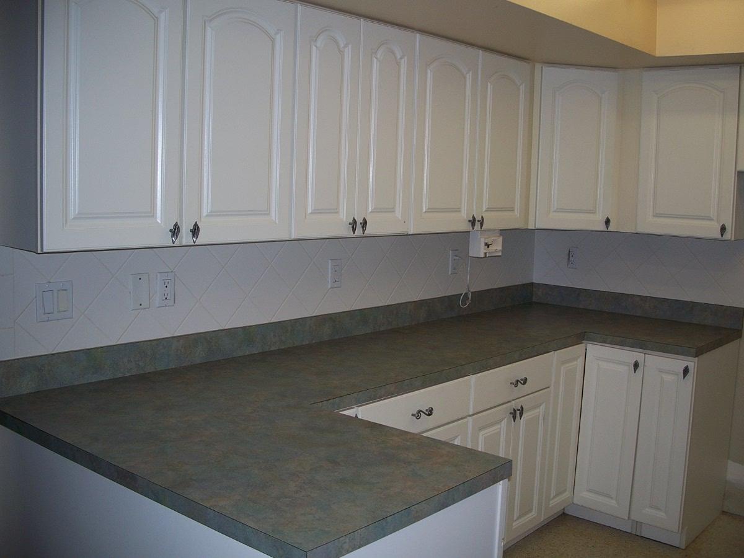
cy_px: 279
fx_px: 795
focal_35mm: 37
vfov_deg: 38.7
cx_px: 372
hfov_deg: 50.1
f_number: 2.8
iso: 80
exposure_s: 1/60
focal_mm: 7.8
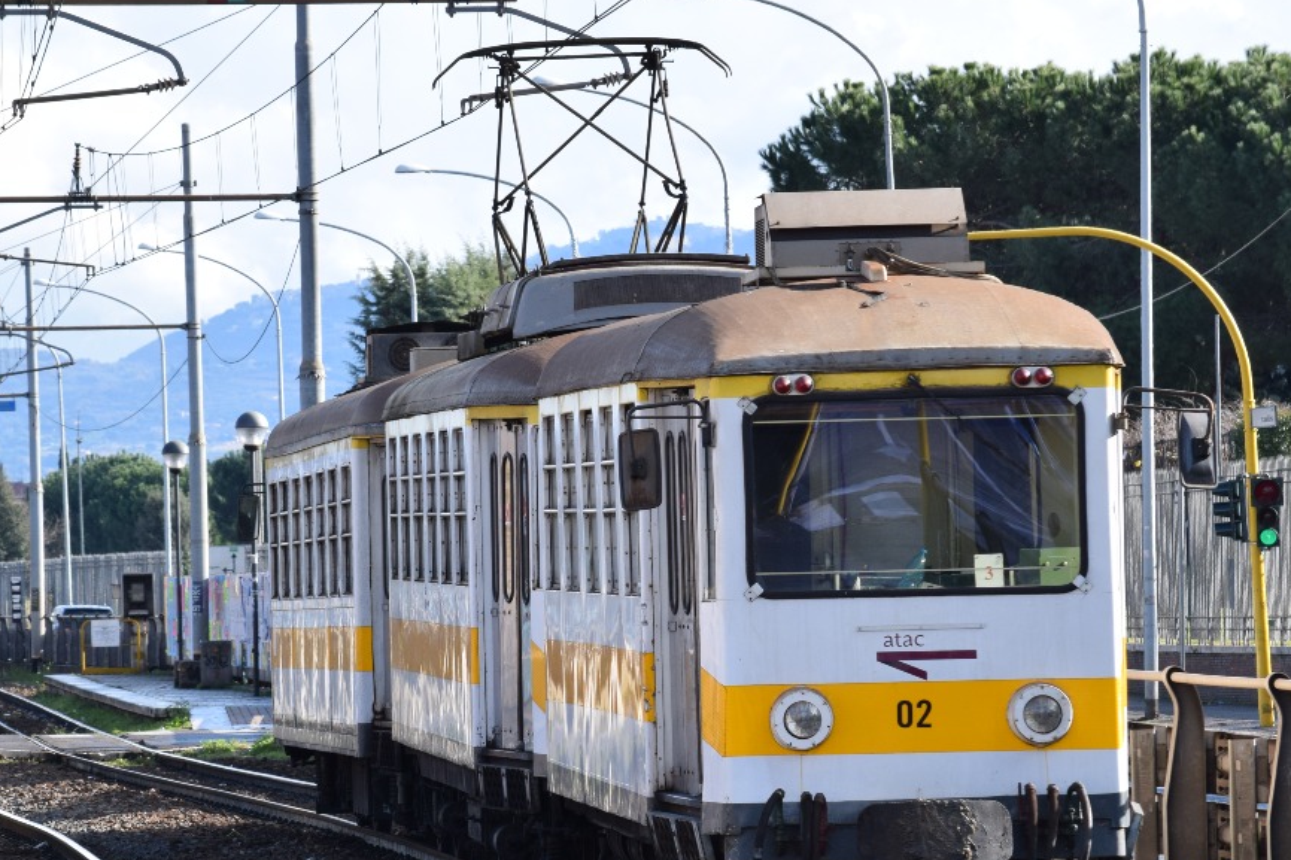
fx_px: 10063
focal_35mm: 281
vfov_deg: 4.9
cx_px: 459
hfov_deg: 7.3
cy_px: 563
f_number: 11
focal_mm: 135
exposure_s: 1/250
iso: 400
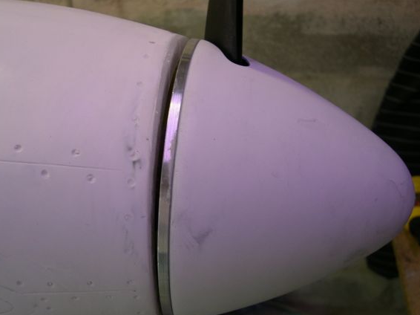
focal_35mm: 43
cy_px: 166
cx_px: 194
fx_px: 522
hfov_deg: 43.8
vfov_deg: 33.6
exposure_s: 1/31.8
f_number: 2.8
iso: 149
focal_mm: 8
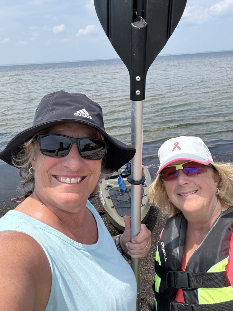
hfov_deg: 46.8
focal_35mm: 30
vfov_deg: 60.0
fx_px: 269
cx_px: 116
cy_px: 156
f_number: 1.9
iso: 25
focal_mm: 2.69
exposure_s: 1/806
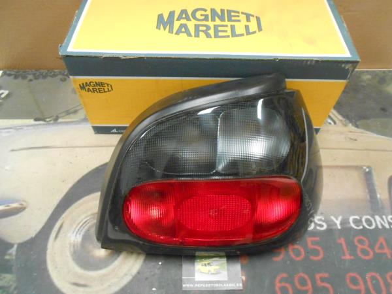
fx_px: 294
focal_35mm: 26
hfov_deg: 67.3
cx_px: 196
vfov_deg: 53.1
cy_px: 147
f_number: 3.5
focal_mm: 4.6
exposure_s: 1/20
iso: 800
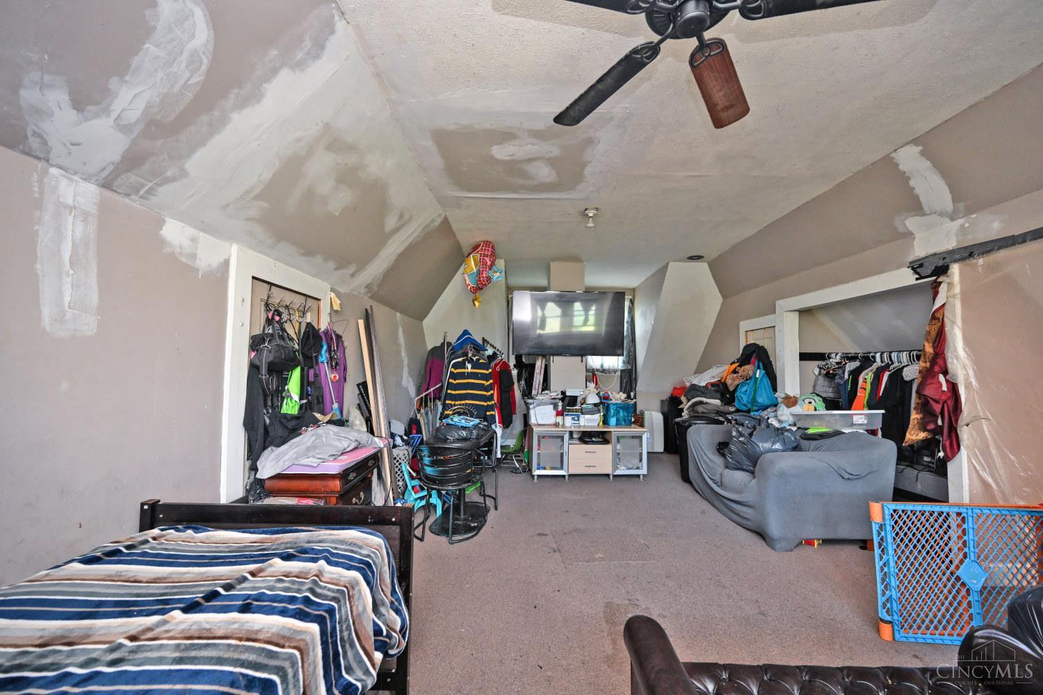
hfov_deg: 104.3
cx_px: 522
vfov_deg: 81.2
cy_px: 348
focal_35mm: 14
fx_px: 406
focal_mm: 14
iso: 2200
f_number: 4
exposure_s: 1/60
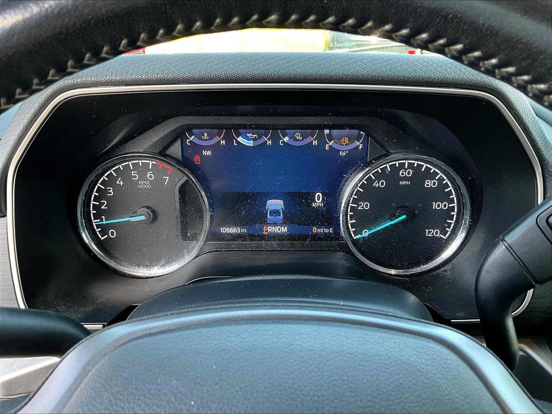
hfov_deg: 61.7
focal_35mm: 29
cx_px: 276
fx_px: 462
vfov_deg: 48.2
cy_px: 207
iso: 64
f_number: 1.8
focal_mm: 3
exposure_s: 1/107
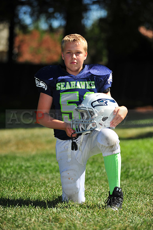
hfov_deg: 7.4
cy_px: 115
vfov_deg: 11.1
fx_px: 1181
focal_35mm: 185
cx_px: 76
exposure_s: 1/3200
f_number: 4.5
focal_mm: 185
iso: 400
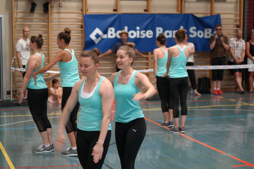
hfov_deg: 26.3
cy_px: 84
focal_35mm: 77
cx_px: 127
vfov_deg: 17.7
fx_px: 543
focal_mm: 50
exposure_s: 1/80
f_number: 4
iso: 200
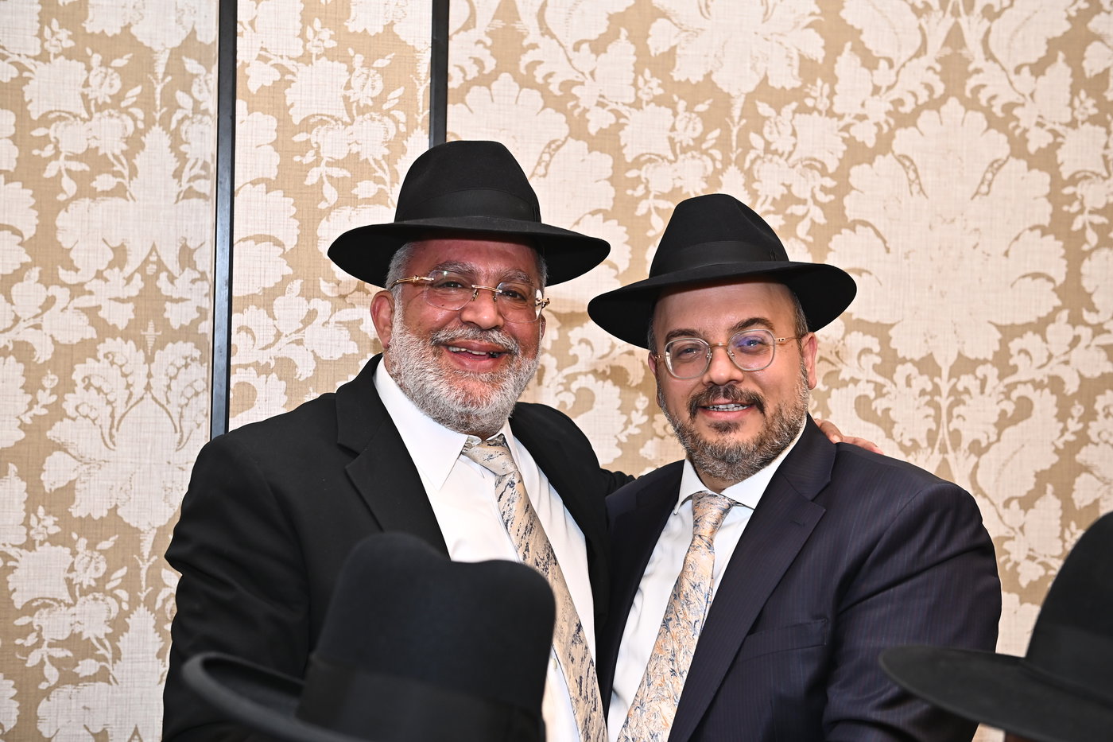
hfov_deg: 36.3
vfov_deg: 24.6
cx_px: 556
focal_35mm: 55
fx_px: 1700
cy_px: 371
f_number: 4
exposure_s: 1/200
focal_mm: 55
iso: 1250
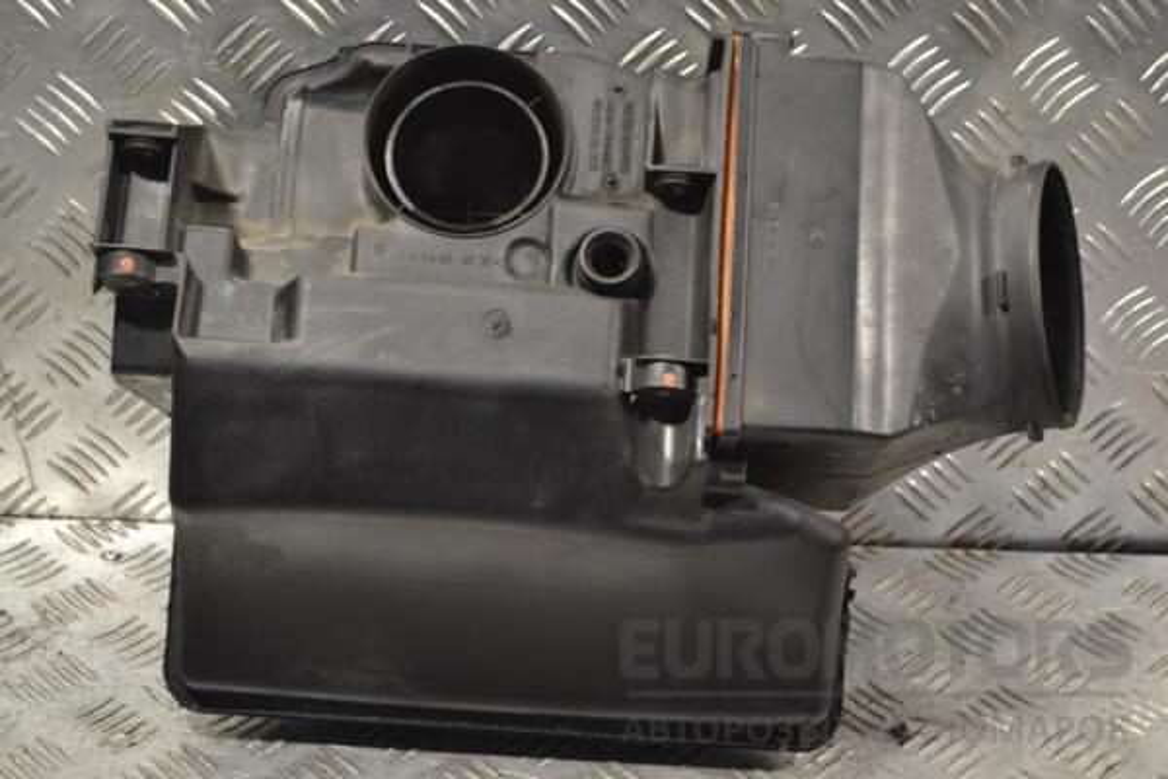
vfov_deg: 18.9
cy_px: 390
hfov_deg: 28.1
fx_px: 2336
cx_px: 584
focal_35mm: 72
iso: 560
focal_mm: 48
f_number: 5.3
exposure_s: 1/60
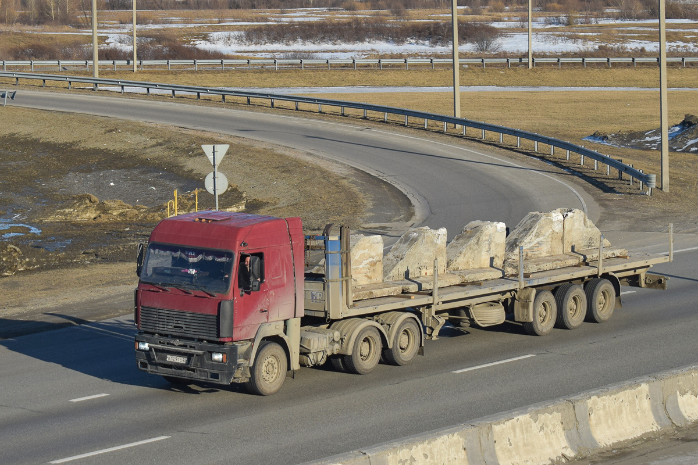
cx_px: 349
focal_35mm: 82
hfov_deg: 24.6
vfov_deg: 16.6
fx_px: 1599
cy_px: 232
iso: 200
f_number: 8
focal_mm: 55
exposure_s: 1/1250
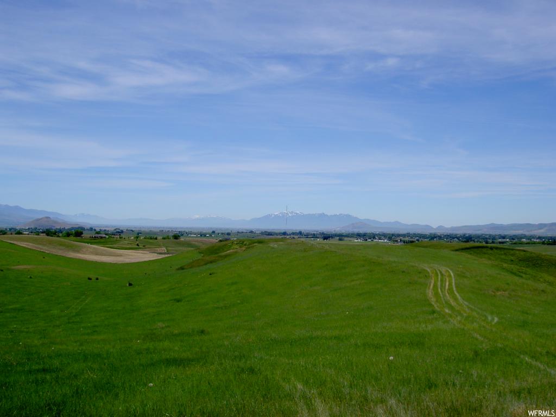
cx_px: 278
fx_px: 626
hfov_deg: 47.9
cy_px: 208
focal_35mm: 39
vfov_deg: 36.8
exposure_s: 1/640
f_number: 4.7
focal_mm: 8
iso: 100
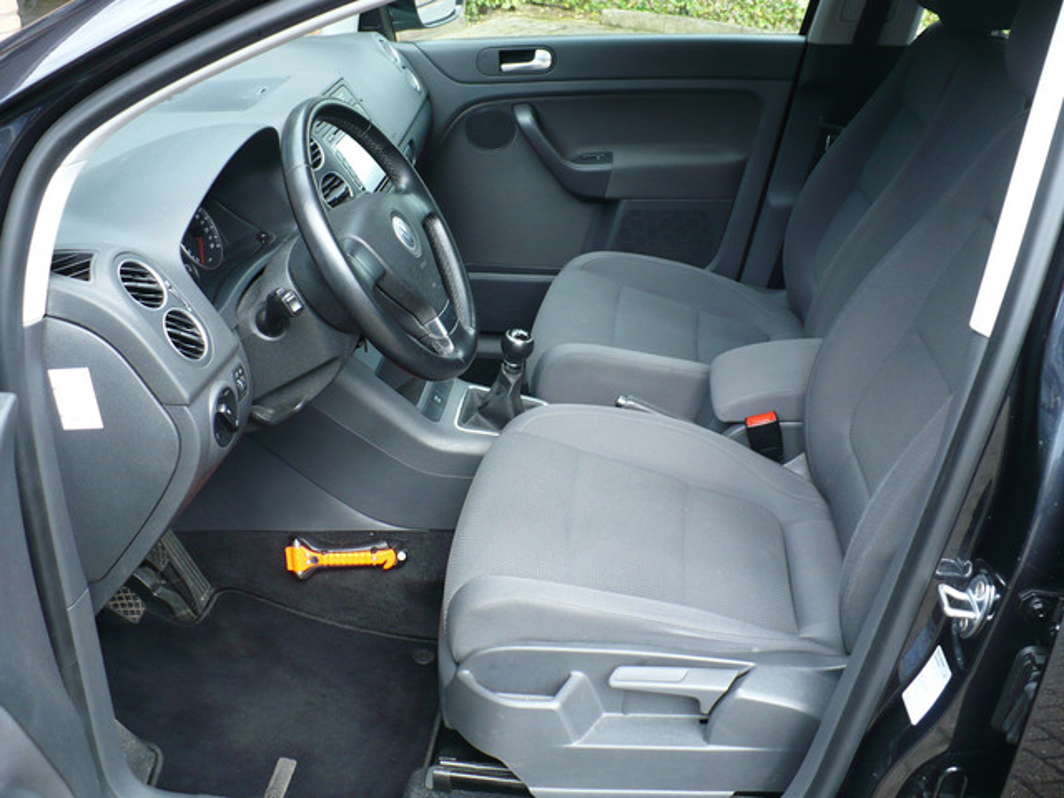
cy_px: 399
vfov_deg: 38.7
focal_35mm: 37
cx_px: 532
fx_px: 1137
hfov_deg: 50.1
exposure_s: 1/100
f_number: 2.8
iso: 100
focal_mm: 6.1
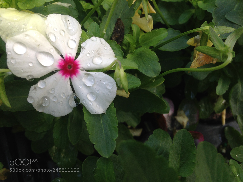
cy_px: 91
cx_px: 122
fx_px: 232
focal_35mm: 33
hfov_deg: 55.4
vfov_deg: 42.9
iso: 64
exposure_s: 1/120
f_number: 2.4
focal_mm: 4.12
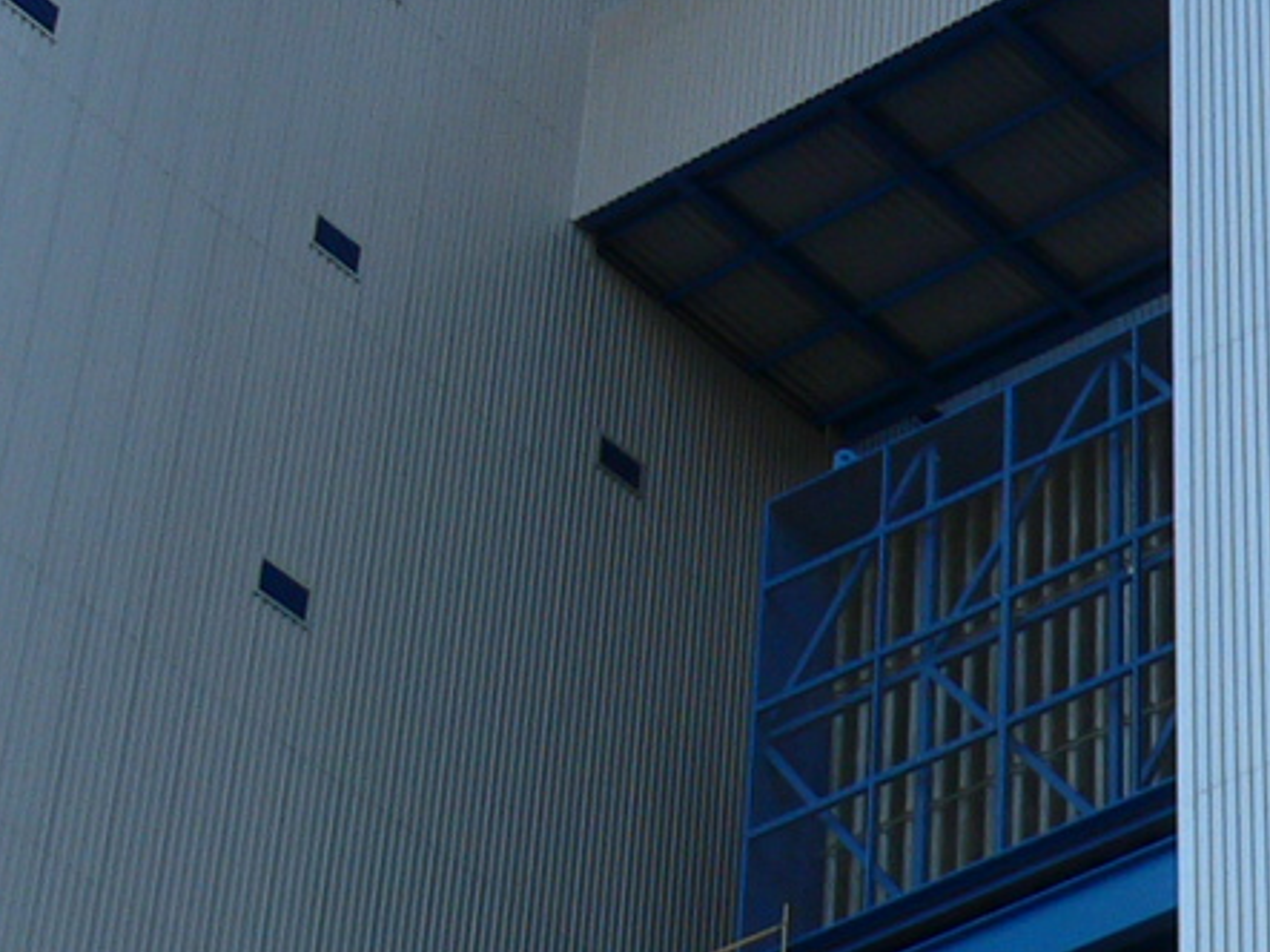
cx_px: 1150
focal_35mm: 130
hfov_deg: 15.0
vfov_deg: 10.7
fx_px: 4768
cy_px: -746
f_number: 4
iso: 80
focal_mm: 6
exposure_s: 1/125
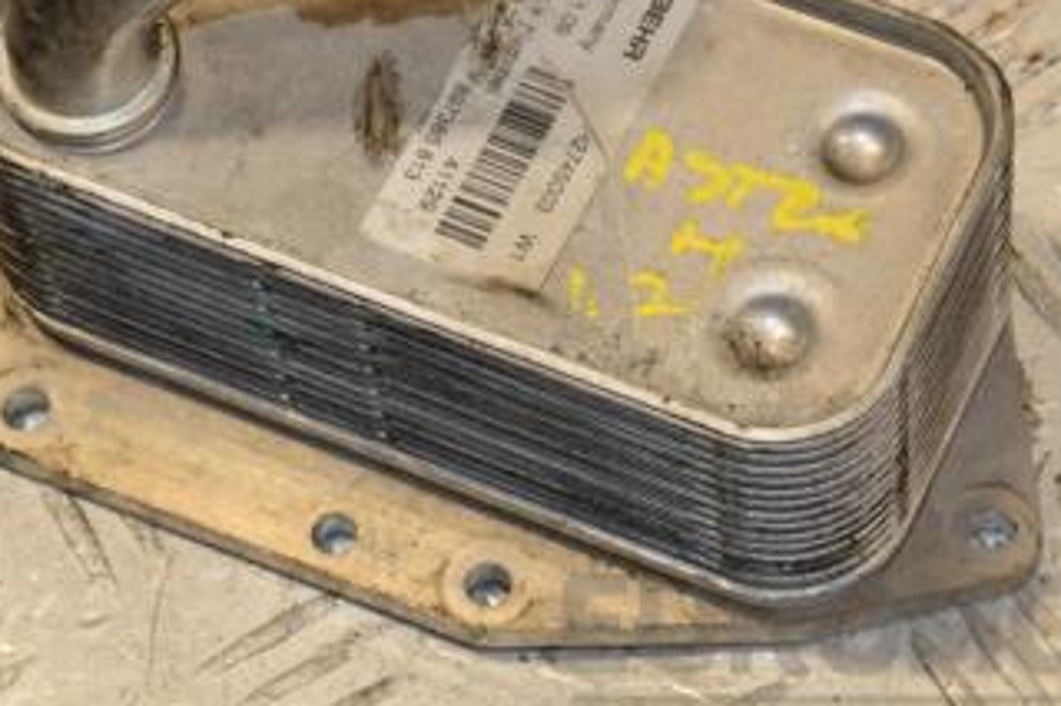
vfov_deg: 8.4
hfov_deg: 12.6
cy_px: 182
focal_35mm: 163
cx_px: 501
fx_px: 4801
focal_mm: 58
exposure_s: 1/200
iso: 800
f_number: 9
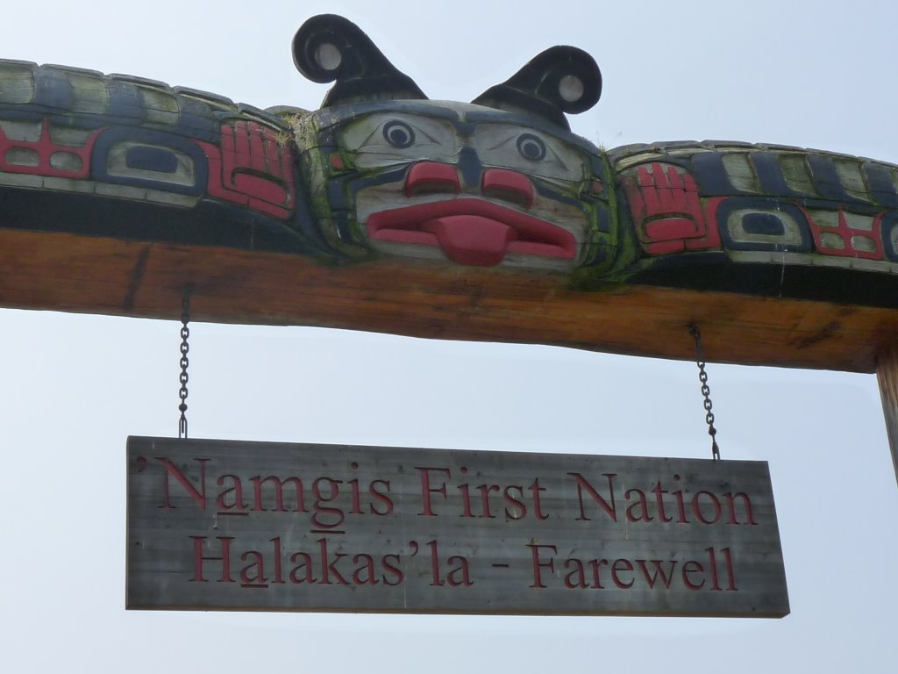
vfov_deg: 21.3
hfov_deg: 28.2
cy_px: 337
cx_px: 449
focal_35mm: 69
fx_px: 1790
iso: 160
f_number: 6.3
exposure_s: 1/500
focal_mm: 6.9
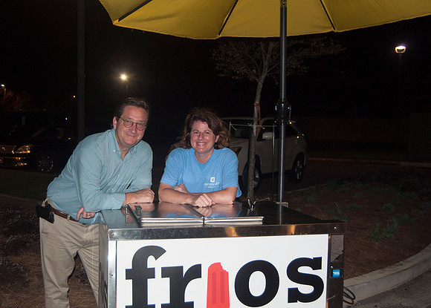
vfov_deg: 34.1
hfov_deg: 46.4
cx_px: 199
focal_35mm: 41
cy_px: 154
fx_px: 503
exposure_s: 1/60
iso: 400
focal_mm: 26
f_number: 4
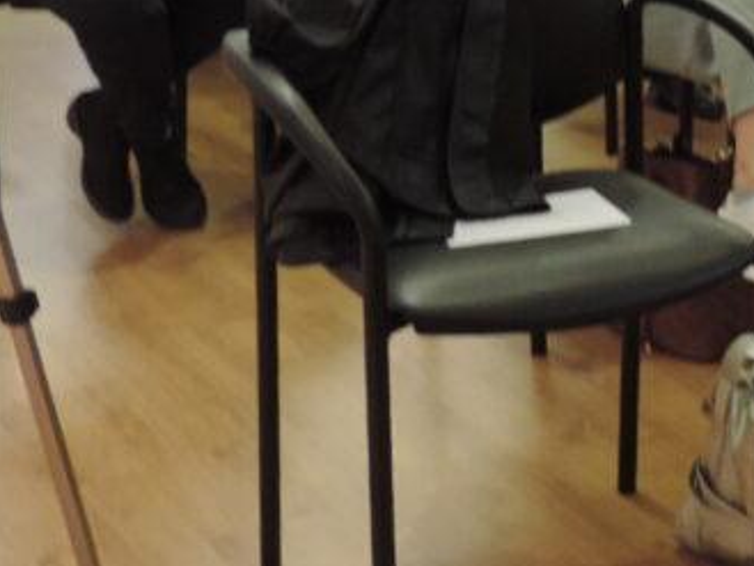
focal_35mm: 109
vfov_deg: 13.0
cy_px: -225
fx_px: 2375
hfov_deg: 16.8
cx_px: 1022
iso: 400
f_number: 3.3
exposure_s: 1/15
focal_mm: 6.2
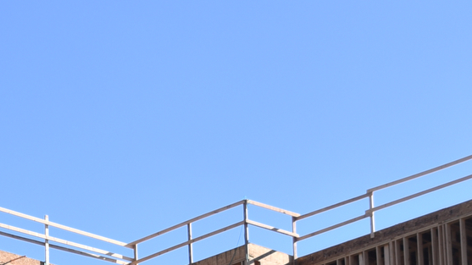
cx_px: -11
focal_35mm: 158
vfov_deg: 7.4
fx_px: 1977
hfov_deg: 13.4
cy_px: 478
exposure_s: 1/640
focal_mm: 35
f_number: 2.8
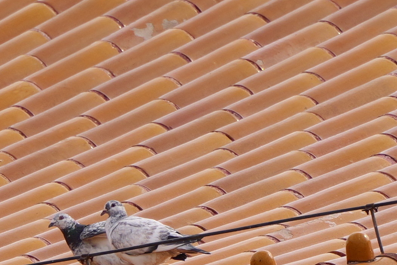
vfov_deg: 1.2
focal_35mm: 1146
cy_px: 215
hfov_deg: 1.8
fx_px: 12637
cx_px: 169
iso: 320
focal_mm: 200
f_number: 7.1
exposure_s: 1/640
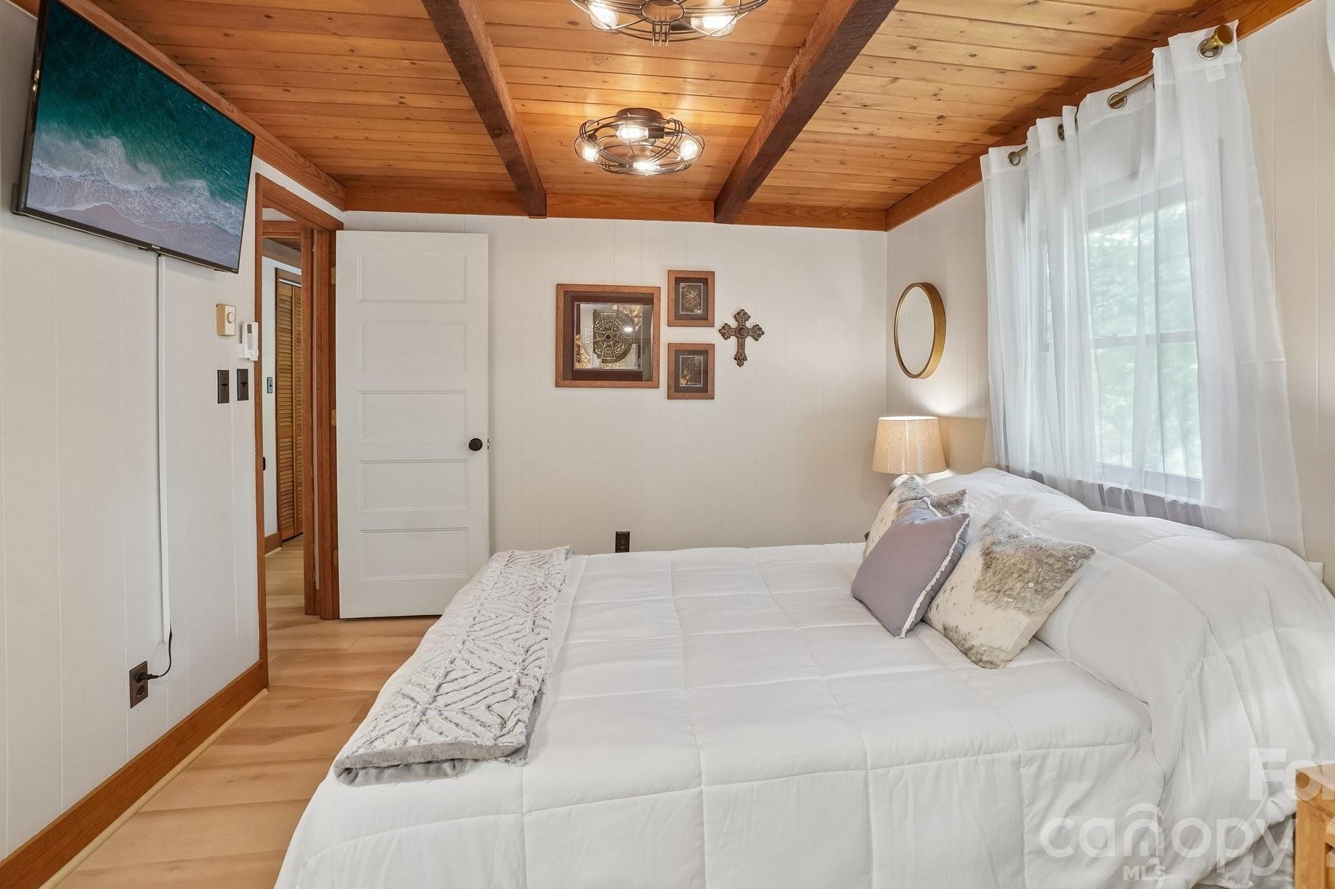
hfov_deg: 93.0
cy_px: 389
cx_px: 728
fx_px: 630
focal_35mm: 17
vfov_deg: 70.1
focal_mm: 10
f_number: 8
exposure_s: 1/8
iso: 400
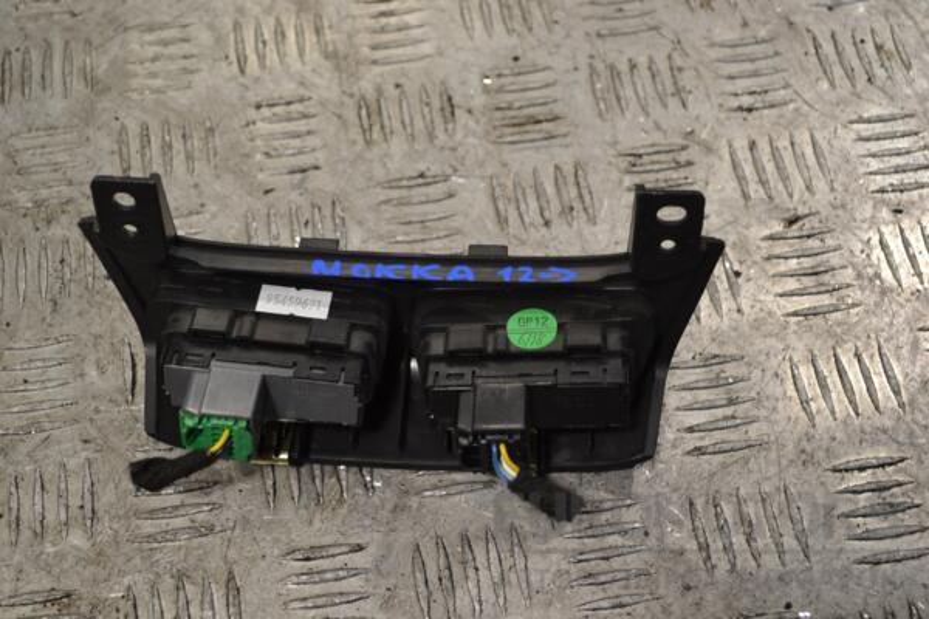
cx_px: 464
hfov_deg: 38.9
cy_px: 310
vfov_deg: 26.5
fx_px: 1316
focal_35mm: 51
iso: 400
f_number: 5.6
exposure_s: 1/125
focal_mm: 34
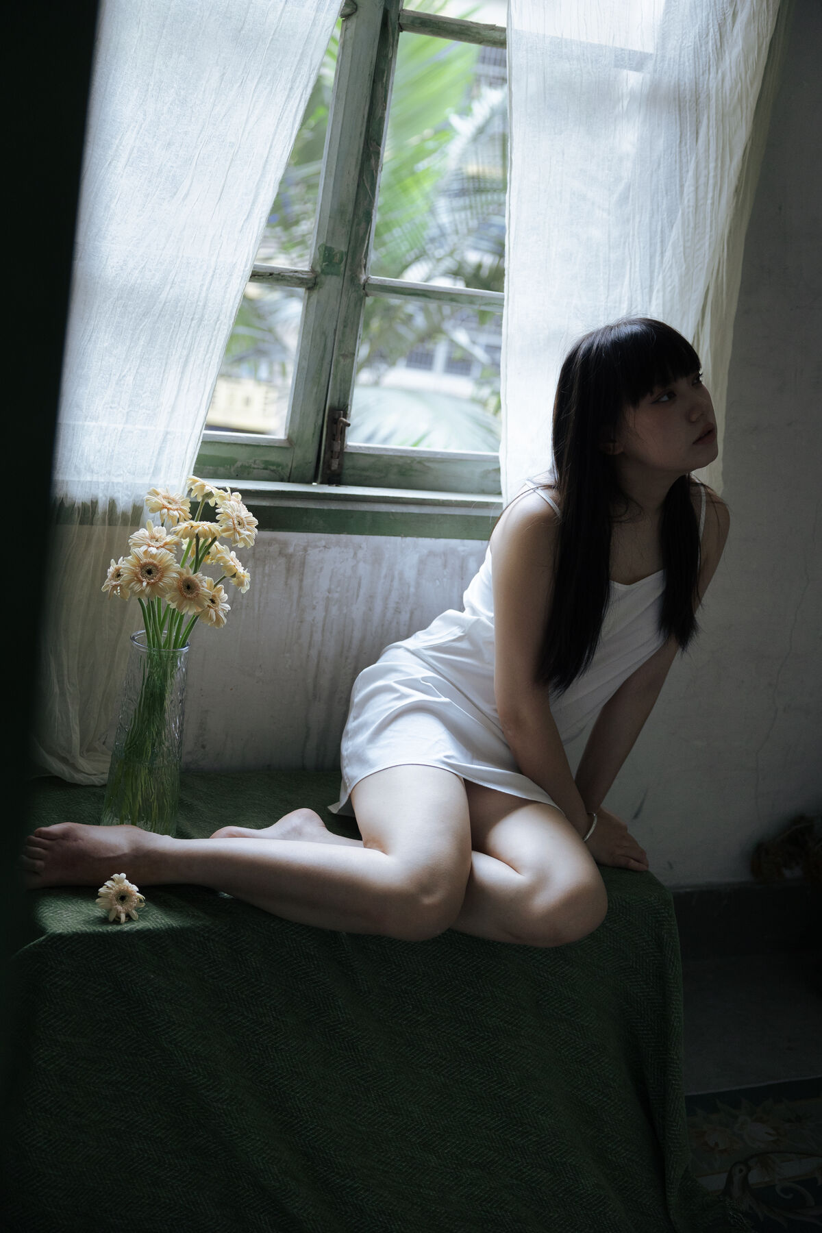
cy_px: 616
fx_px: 1473
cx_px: 411
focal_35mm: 43
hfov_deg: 31.2
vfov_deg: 45.4
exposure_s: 1/250
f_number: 2.8
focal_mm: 43
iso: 800
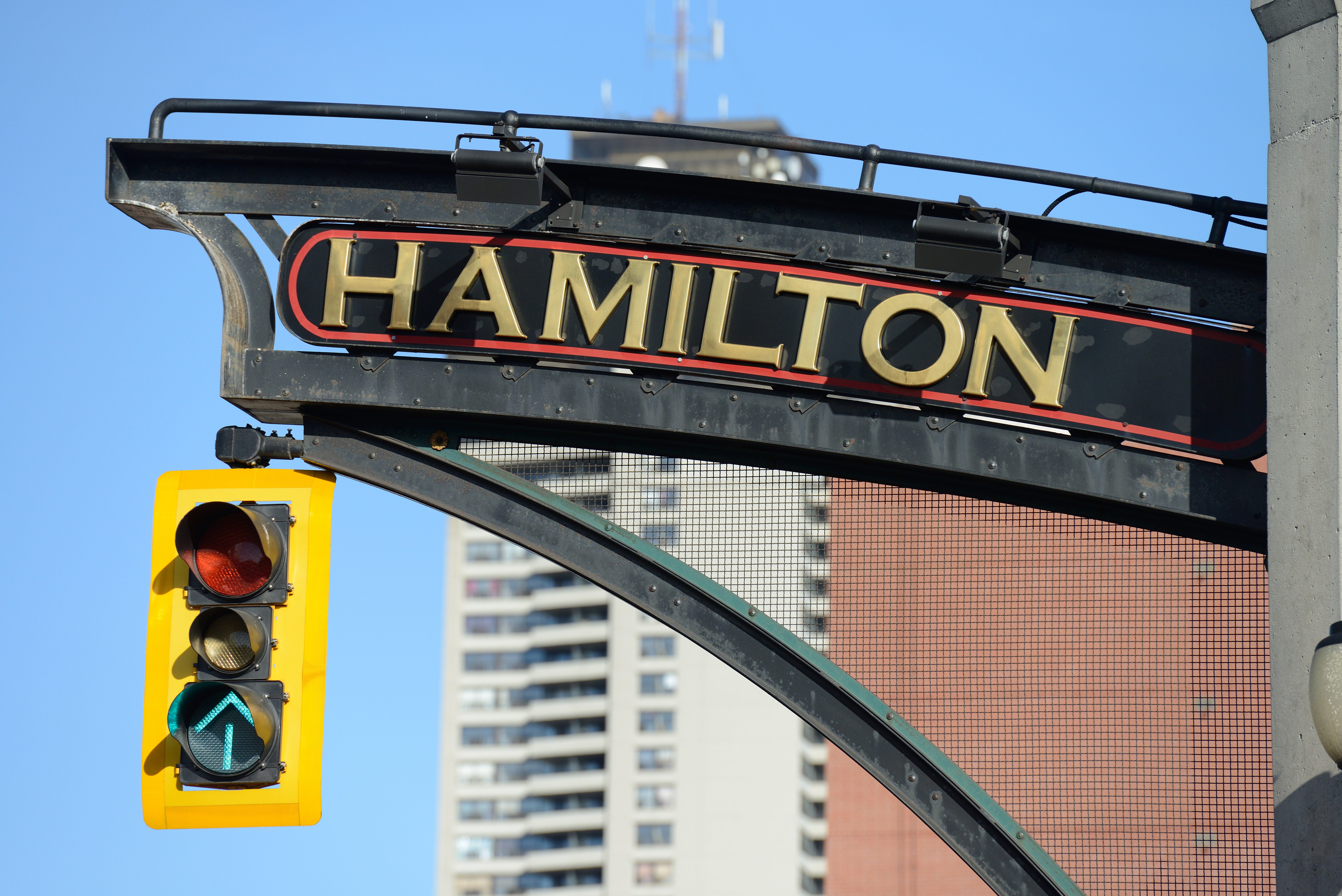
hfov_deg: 10.3
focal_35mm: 200
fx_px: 7457
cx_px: 671
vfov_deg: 6.9
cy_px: 448
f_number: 6.3
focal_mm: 200
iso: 500
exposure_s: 1/2500
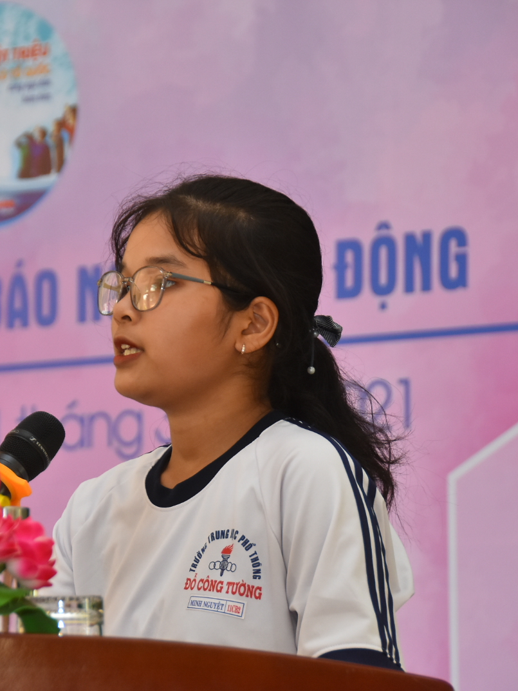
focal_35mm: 196
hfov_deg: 7.6
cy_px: 345
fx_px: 3910
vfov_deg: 10.1
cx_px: 99
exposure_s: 1/200
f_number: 5.3
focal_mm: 90
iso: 800
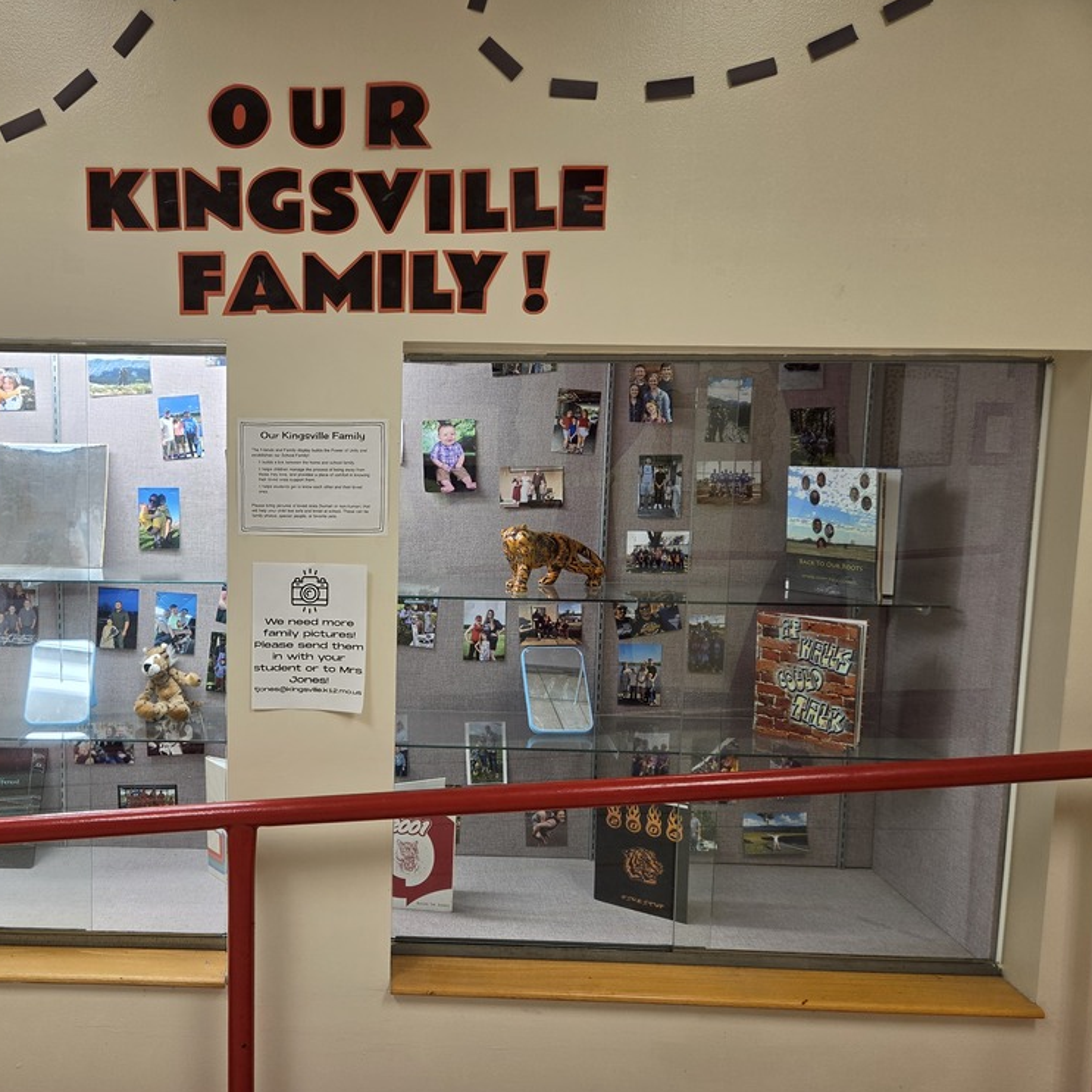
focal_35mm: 28
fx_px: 999
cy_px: 560
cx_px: 357
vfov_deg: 57.3
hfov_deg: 56.0
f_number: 1.8
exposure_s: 1/120
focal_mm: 5.4
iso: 100
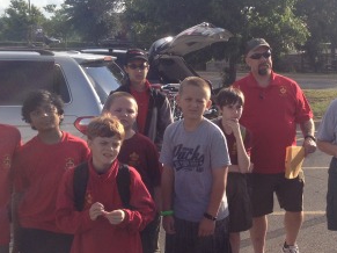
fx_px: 749
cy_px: 174
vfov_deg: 19.1
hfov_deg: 24.5
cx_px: 315
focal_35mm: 77
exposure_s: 1/1255
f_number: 2.4
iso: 50
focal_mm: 4.28
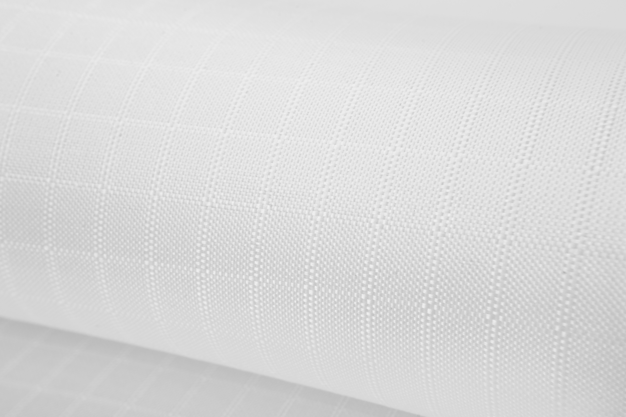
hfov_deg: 45.0
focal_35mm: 44
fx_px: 756
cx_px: 313
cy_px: 208
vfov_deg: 30.8
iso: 100
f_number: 20
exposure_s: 1/5
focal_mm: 29
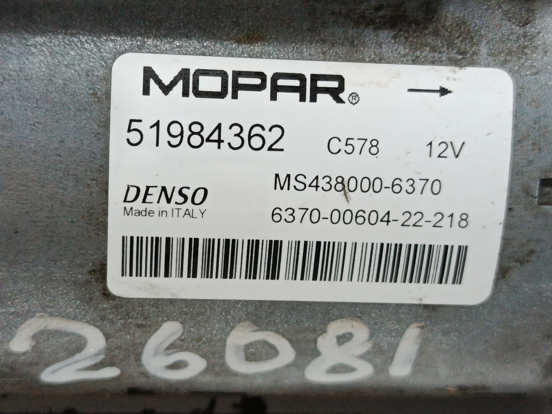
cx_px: 276
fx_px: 1052
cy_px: 207
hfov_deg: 29.4
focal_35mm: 66
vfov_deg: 22.3
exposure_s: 1/50
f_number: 1.7
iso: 907
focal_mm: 5.24
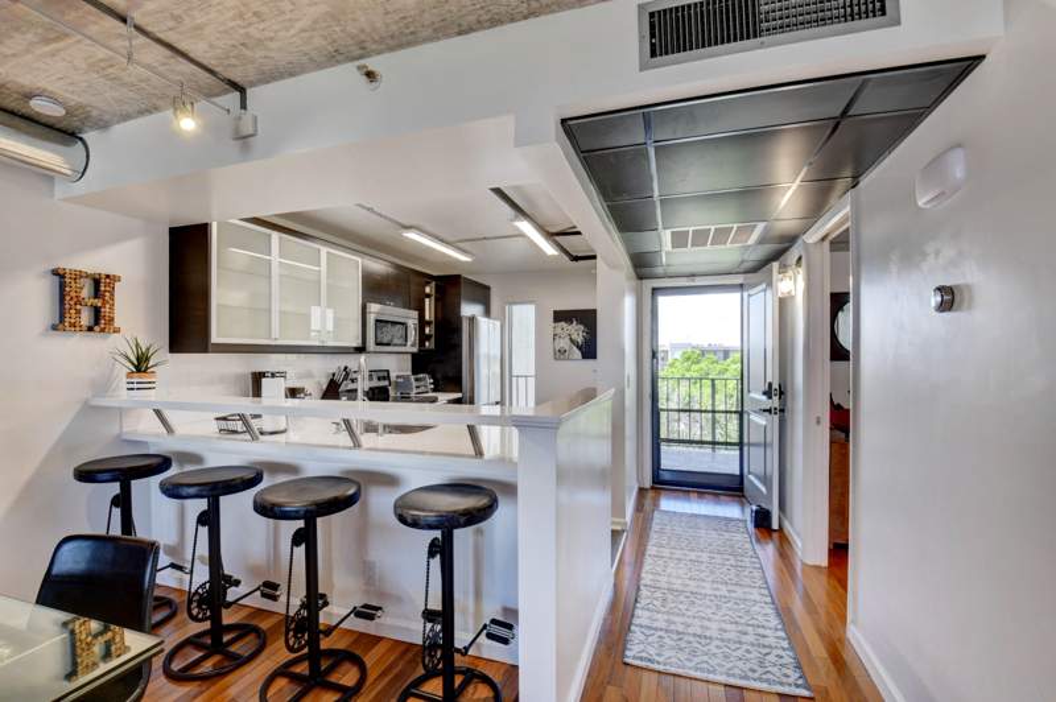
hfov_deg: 100.4
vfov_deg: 77.2
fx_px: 440
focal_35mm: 15
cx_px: 528
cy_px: 351
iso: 640
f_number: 8
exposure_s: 1/30
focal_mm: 10
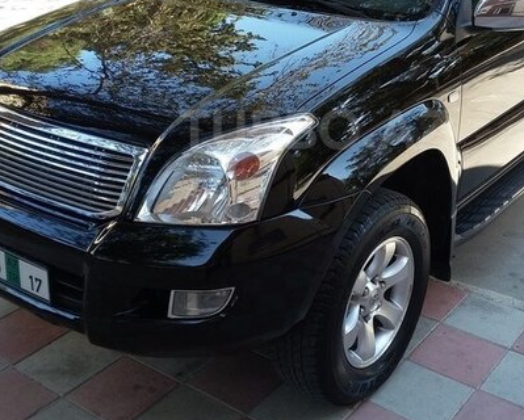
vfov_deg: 30.0
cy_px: 129
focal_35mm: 50
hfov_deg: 37.2
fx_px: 776
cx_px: 314
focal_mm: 3.3
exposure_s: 1/115
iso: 50
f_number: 2.2
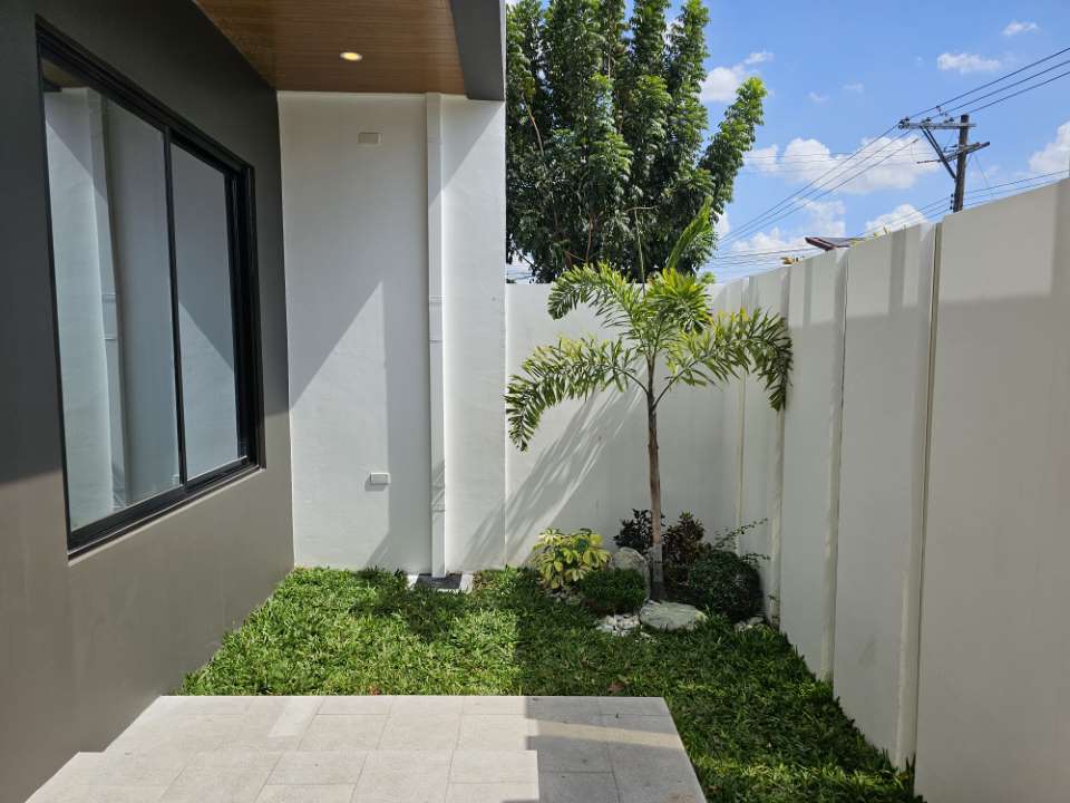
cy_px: 402
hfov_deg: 73.9
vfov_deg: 58.9
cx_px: 535
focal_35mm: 23
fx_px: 711
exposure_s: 1/756
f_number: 1.7
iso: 10
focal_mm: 6.3
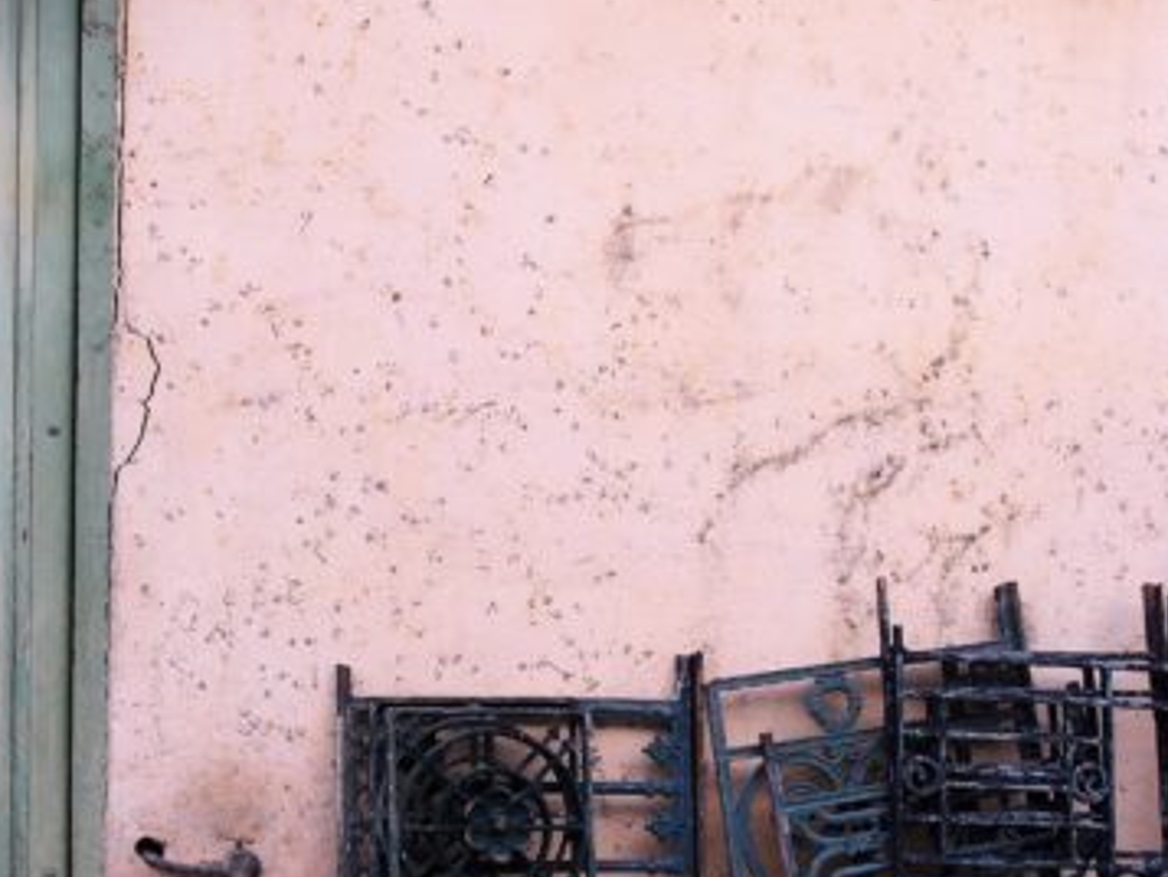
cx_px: 461
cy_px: 710
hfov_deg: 40.2
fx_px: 1586
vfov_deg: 30.1
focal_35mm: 47
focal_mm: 6
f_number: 2.5
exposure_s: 1/200
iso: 100
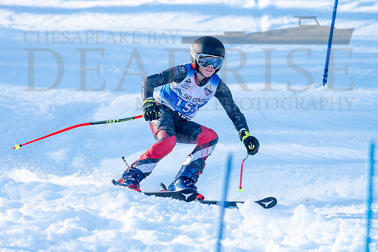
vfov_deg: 1.9
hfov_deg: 2.8
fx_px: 7775
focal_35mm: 740
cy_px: 104
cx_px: 128
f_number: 8
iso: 1250
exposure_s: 1/2000
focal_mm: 560
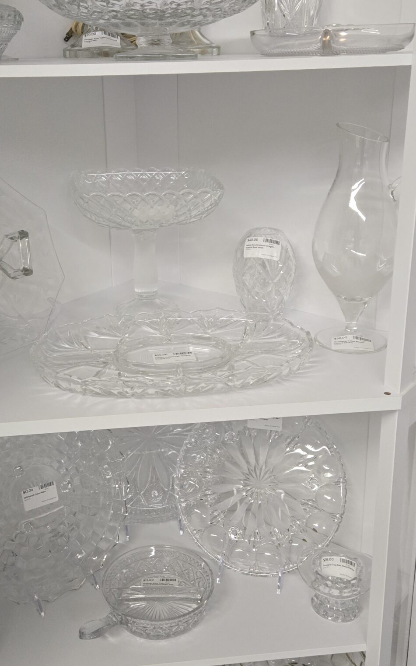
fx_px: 744
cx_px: 144
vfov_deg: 48.1
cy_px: 292
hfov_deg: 31.0
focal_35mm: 41
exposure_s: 1/120
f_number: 1.8
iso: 640
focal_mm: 5.4
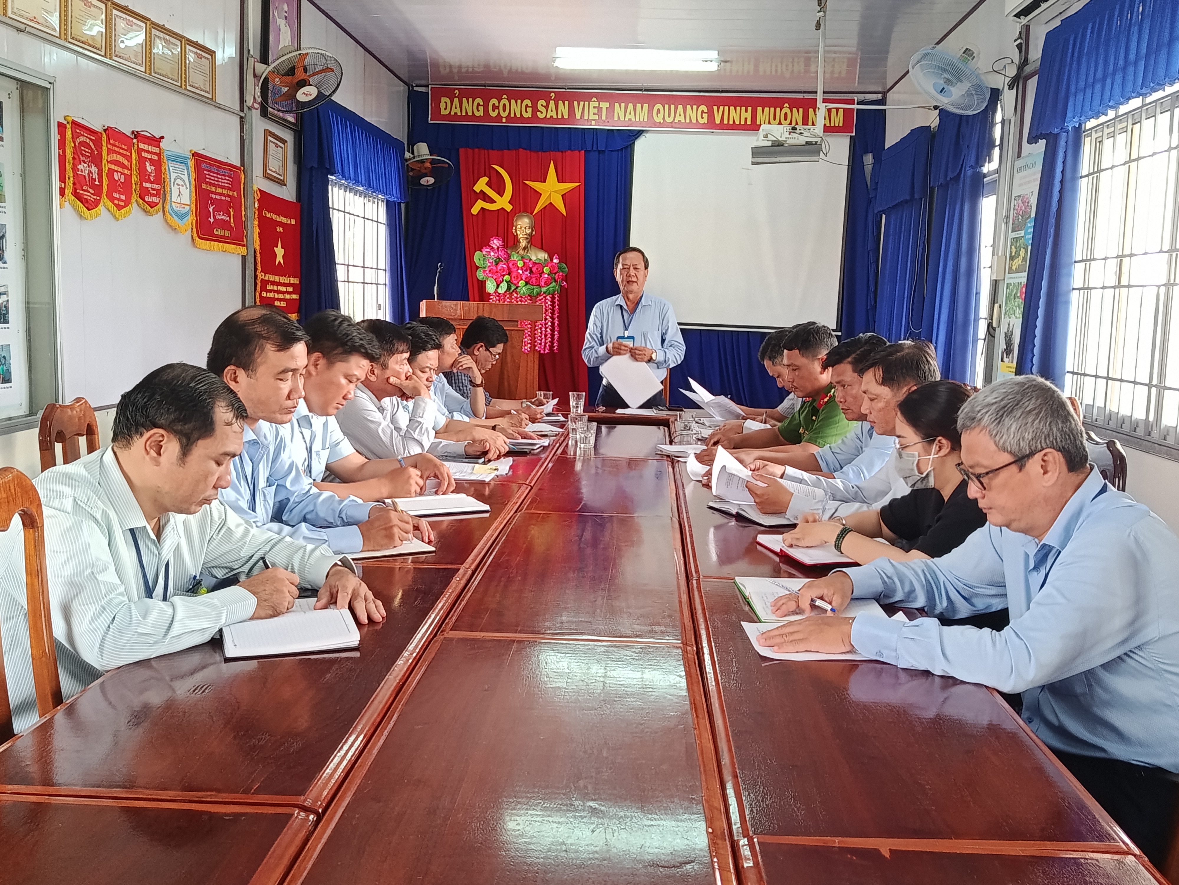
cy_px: 442
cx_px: 590
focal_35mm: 35
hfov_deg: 52.6
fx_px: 1192
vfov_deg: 40.7
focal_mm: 5.24
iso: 800
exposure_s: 1/99.9
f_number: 1.7
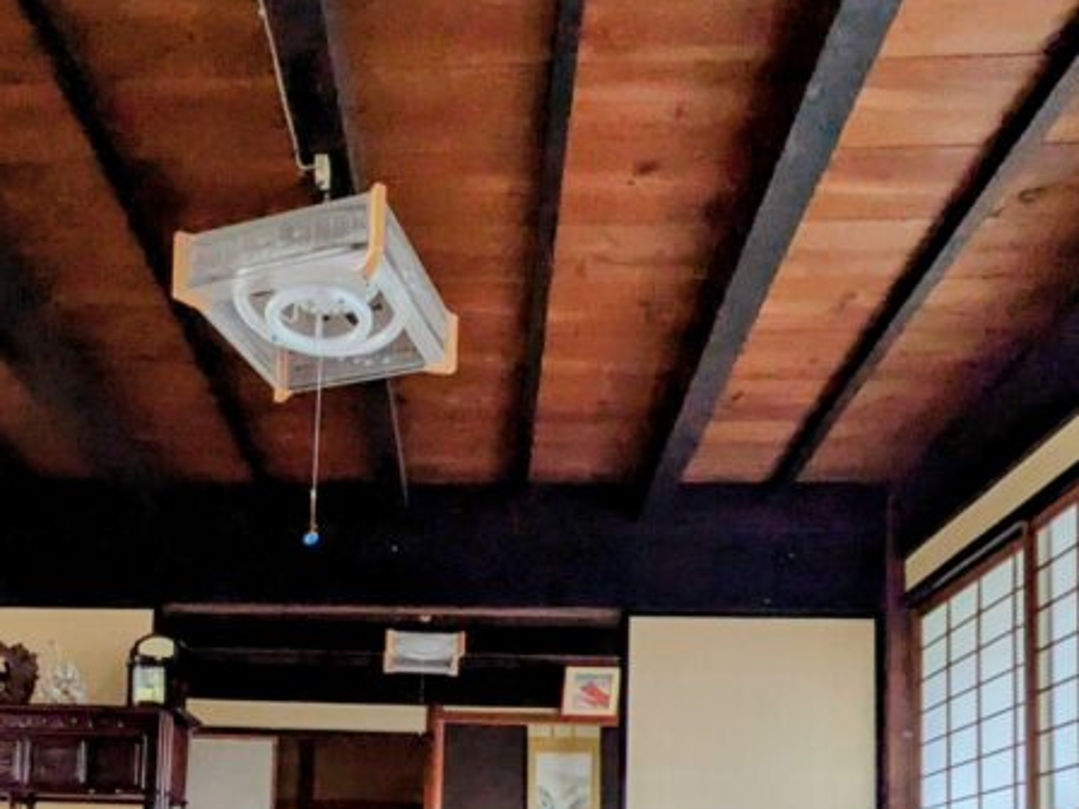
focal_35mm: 32
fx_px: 997
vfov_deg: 38.2
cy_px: 844
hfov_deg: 56.1
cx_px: 405
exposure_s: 1/25
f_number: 2.2
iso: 69
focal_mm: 1.83
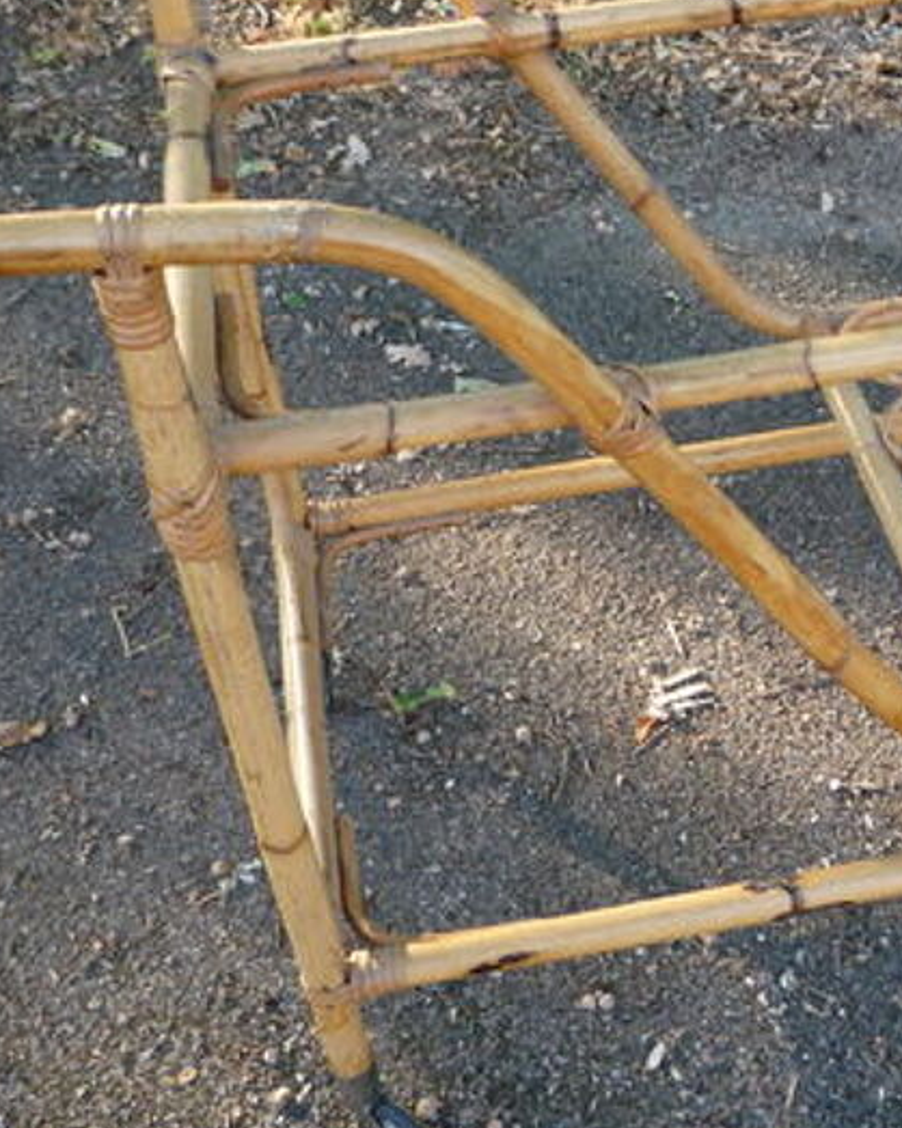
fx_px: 1870
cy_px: 434
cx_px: 714
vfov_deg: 33.4
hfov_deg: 26.6
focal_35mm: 56
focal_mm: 5.2
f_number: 3.3
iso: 100
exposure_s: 1/50
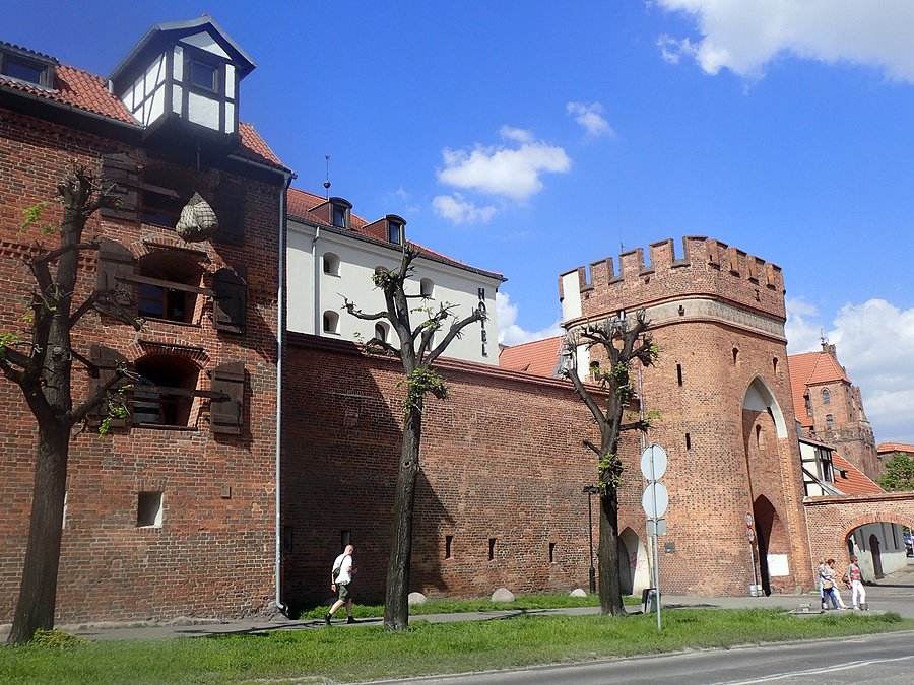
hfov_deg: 56.8
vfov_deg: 44.2
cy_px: 342
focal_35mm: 32
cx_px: 457
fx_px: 845
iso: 100
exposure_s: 1/160
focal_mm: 5.87
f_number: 9
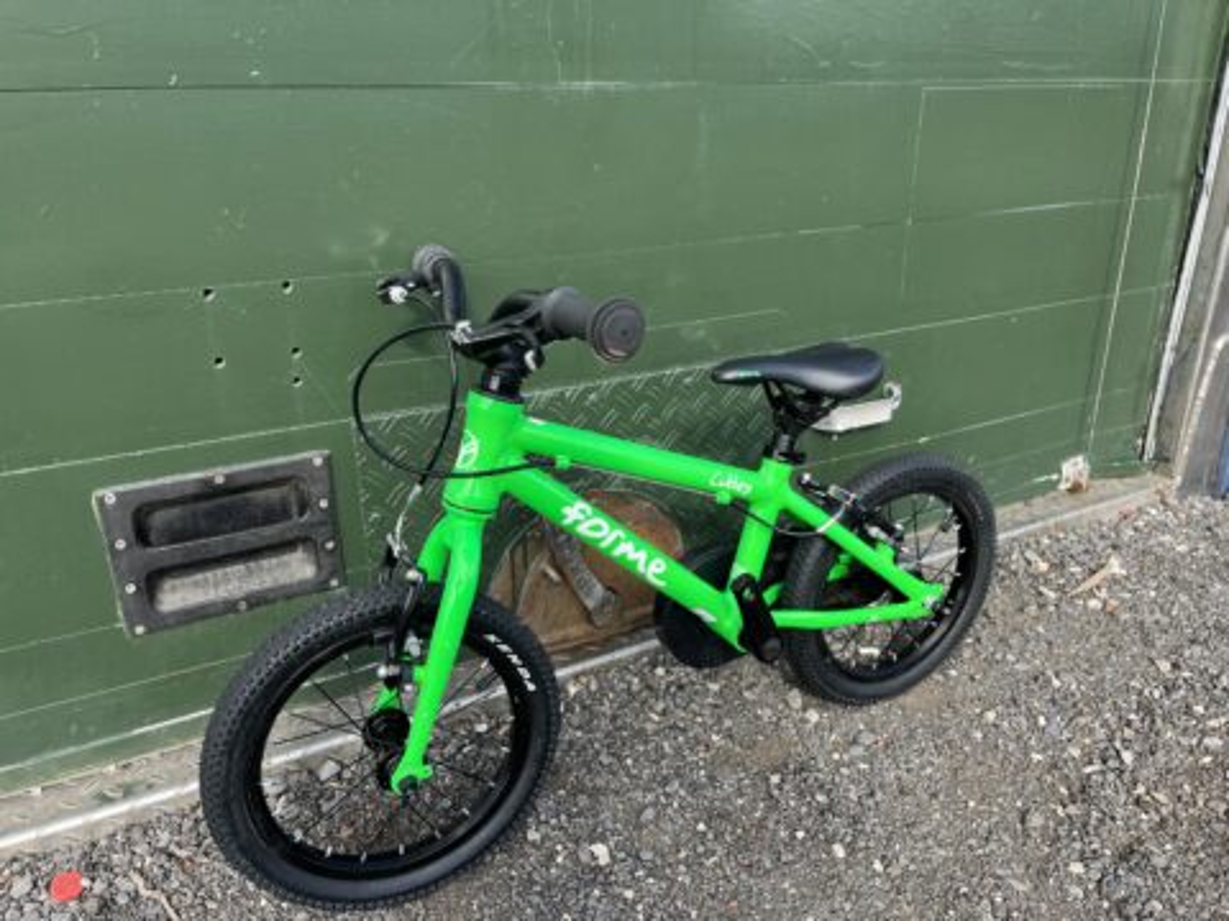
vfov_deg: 53.1
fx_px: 923
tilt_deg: -20.7
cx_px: 614
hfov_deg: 67.3
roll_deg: +1.4
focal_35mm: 26
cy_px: 460
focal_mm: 5.1
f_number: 1.6
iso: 50
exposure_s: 1/522
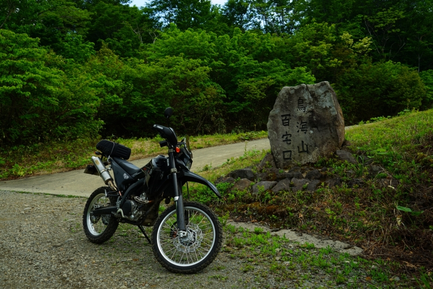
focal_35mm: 33
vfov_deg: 40.0
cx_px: 216
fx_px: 397
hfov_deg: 57.2
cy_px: 144
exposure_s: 1/100
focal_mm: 33
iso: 100
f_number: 8
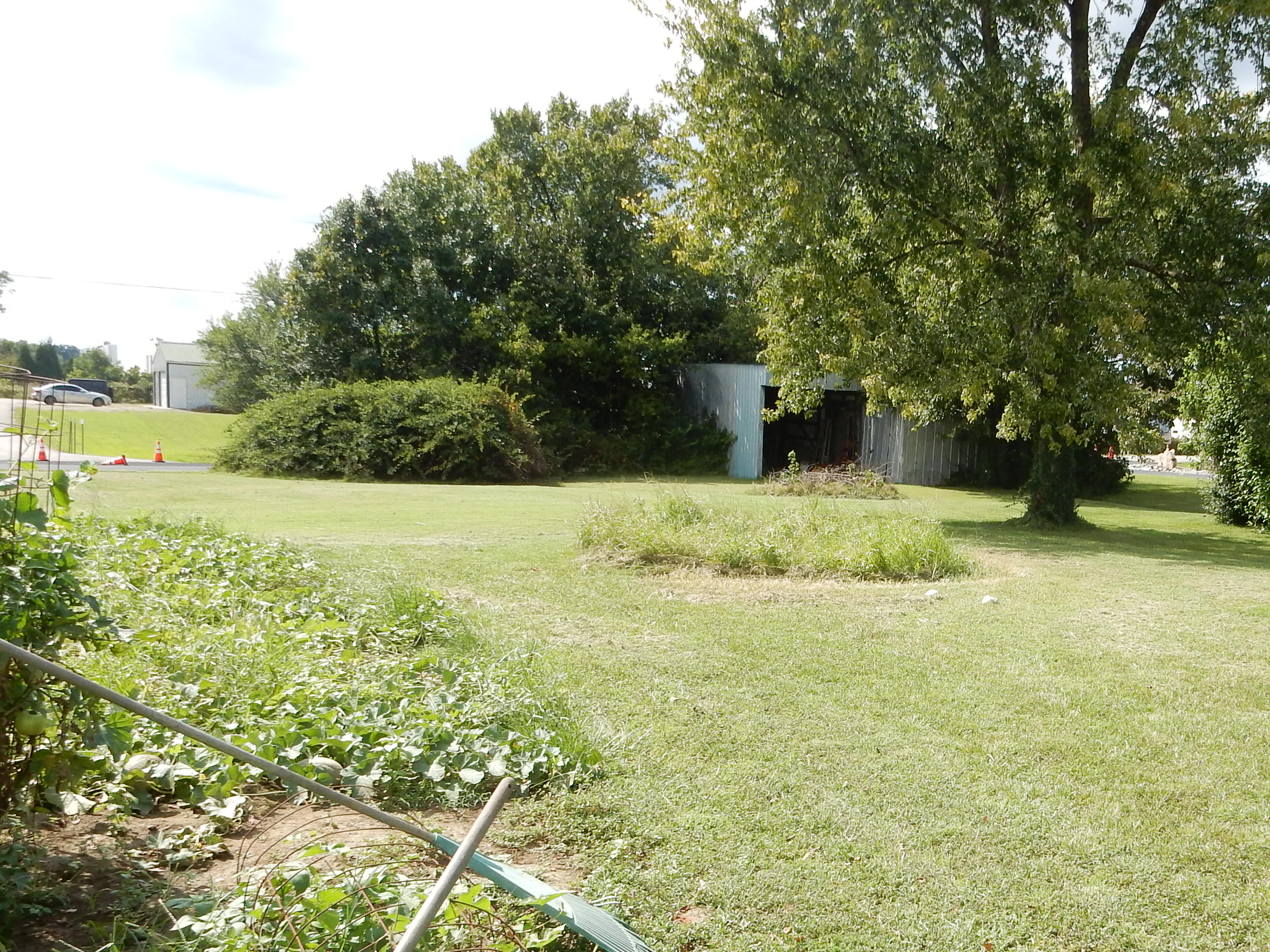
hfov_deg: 46.8
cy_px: 640
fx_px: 1431
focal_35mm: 39
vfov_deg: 36.4
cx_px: 891
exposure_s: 1/640
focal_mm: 4.5
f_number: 3.7
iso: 125
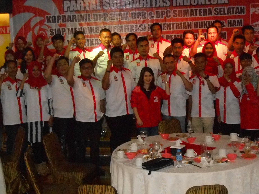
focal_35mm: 63
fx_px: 471
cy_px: 97
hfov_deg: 30.7
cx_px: 130
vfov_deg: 23.3
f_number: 5.6
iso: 1600
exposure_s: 1/60
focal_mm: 11.3
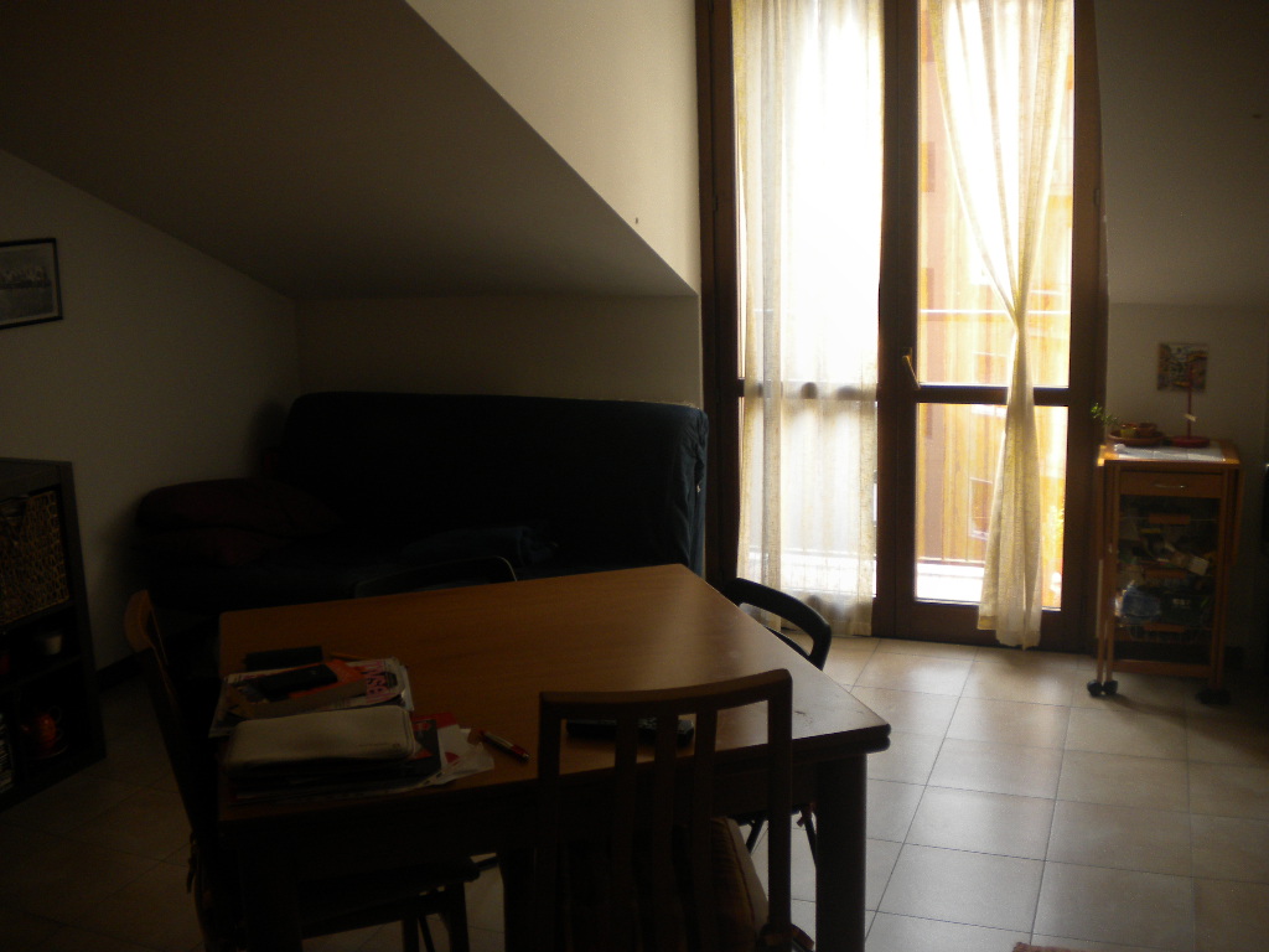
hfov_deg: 52.6
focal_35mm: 35
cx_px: 634
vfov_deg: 40.7
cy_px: 476
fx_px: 1283
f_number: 3.1
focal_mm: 6.3
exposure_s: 1/62.2
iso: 113
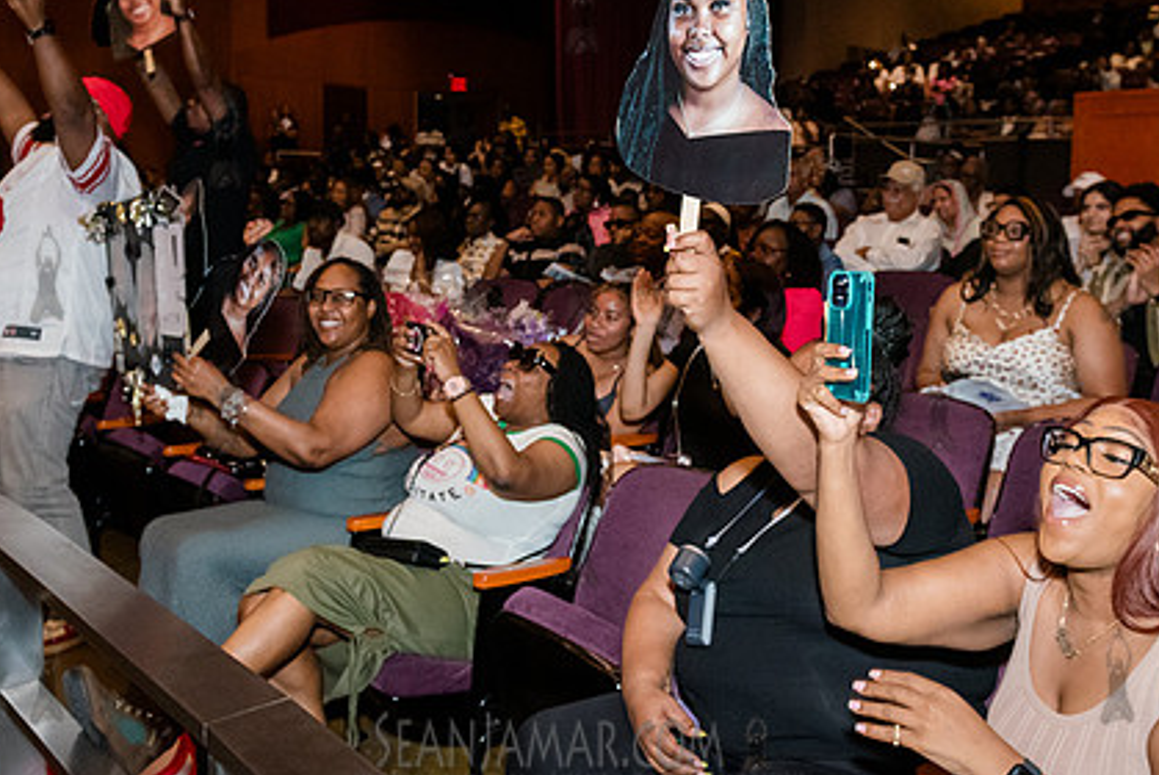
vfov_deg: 37.6
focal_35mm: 35
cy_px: 274
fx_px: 1128
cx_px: 605
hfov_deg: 54.4
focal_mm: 24
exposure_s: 1/200
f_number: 4
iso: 5000
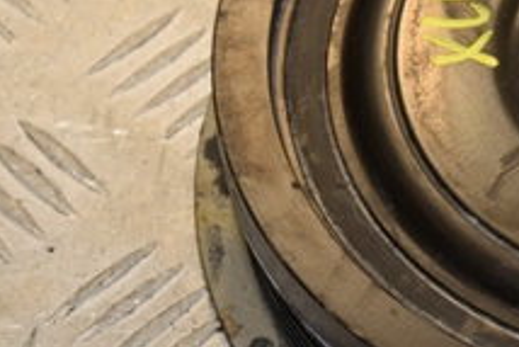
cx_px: 655
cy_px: 146
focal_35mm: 260
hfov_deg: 7.8
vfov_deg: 5.3
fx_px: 3751
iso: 800
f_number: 5.6
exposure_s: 1/200
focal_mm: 58
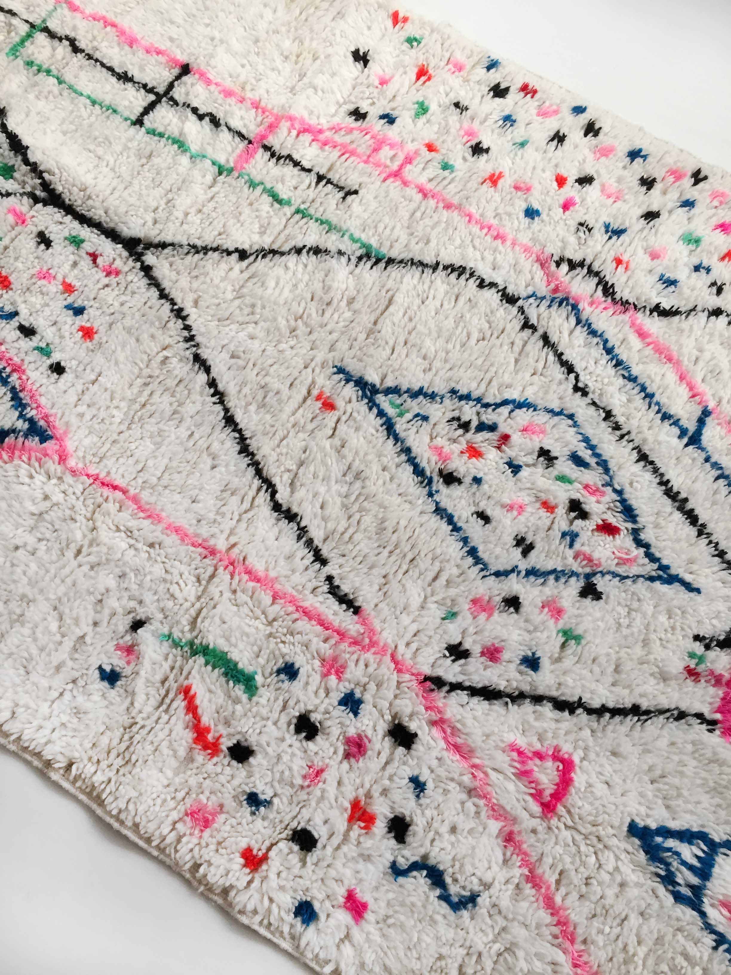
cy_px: 488
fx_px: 817
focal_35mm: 29
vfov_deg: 61.7
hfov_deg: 48.2
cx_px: 366
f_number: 2.2
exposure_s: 1/33
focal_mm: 4.15
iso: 40
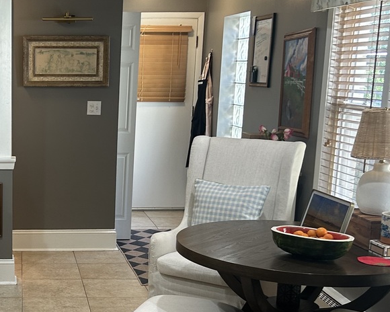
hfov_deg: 29.0
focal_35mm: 63
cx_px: 48
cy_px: 214
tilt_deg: -10.7
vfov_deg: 24.1
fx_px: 727
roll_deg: -0.4
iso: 100
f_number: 1.5
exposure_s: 1/60
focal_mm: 5.7
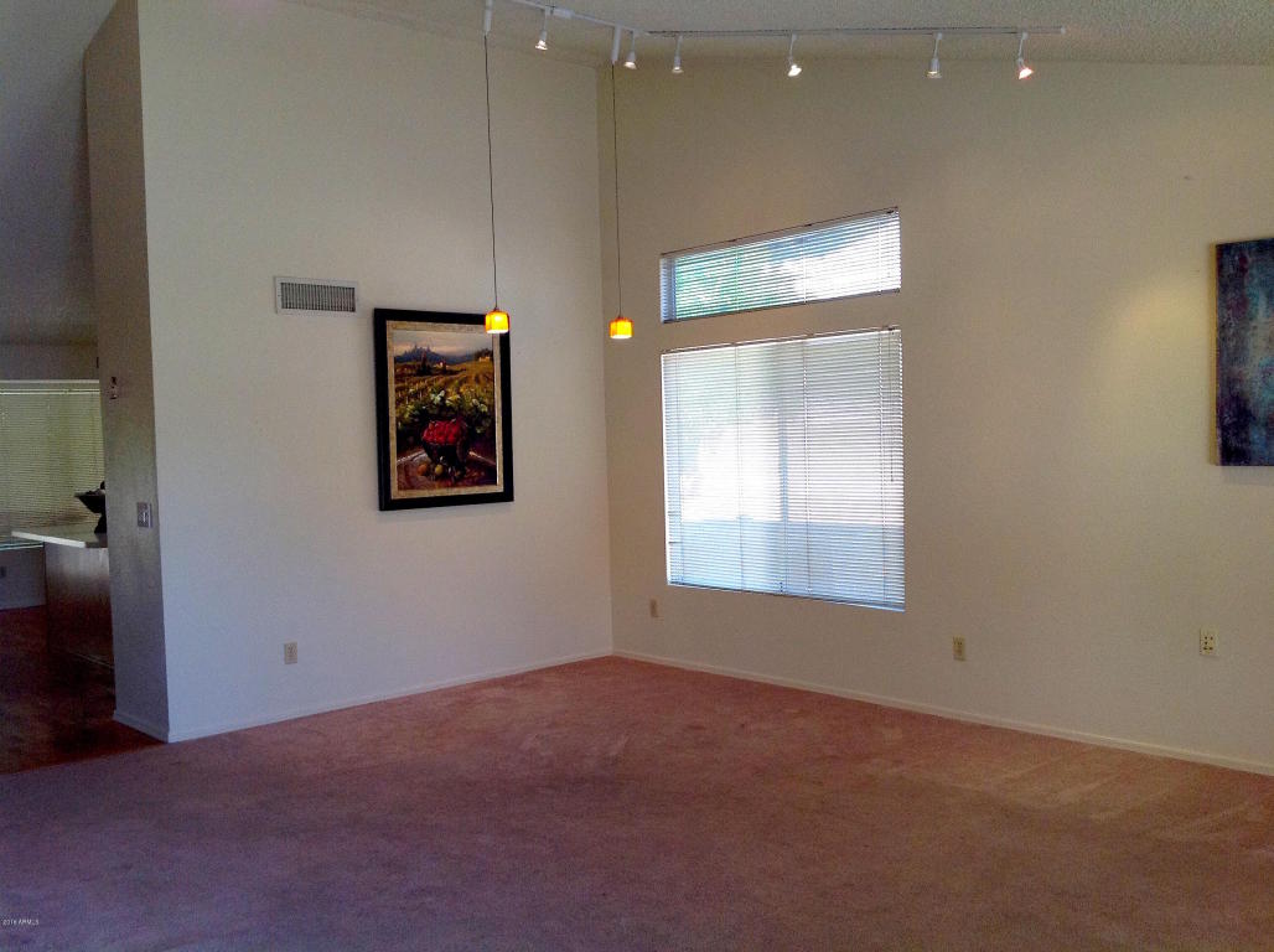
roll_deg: +2.0
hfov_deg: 52.7
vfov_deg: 40.6
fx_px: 1286
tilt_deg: -3.0
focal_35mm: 35
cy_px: 476
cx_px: 637
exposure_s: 1/120
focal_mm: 4.28
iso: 100
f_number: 2.4
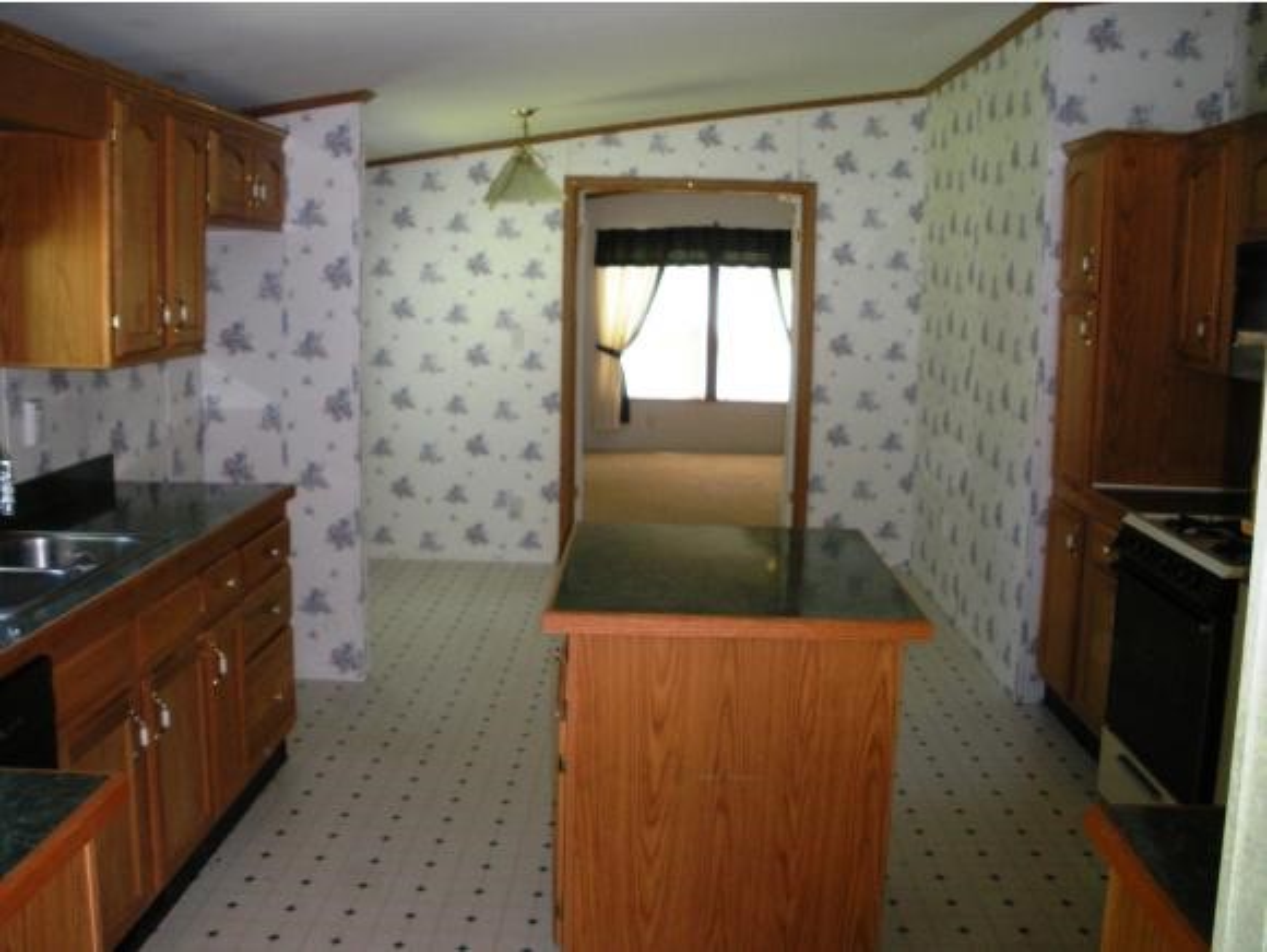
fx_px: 1319
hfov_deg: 51.3
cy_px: 476
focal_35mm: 36
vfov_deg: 39.7
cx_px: 634
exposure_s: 1/30.6
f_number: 3.5
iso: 238
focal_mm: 6.3
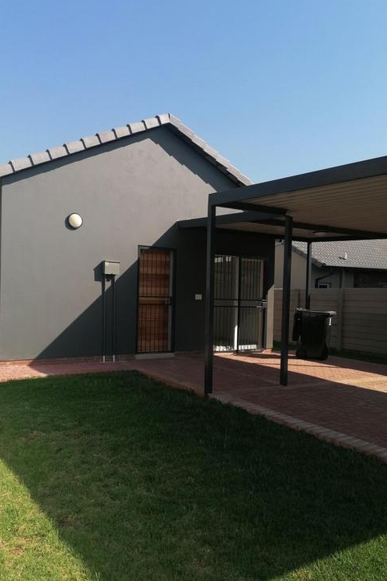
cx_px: 181
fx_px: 500
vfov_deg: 60.3
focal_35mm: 31
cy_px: 305
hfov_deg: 42.3
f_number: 1.8
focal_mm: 4.75
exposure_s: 1/1028
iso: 50
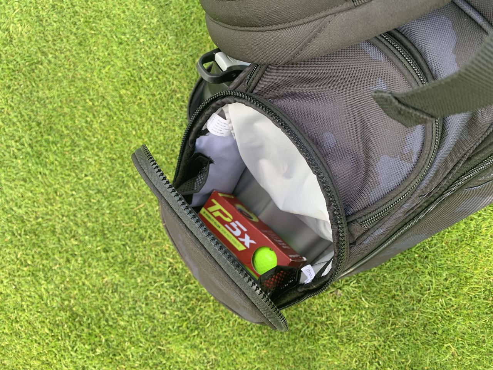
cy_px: 185
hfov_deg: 67.3
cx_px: 246
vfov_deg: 53.1
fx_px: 370
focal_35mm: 26
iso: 32
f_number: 1.8
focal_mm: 4.25
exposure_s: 1/121
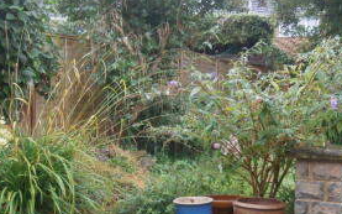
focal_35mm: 58
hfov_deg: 35.1
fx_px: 540
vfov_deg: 22.3
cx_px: 146
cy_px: 145
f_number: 2.8
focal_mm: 4.7
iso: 80
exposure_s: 1/40
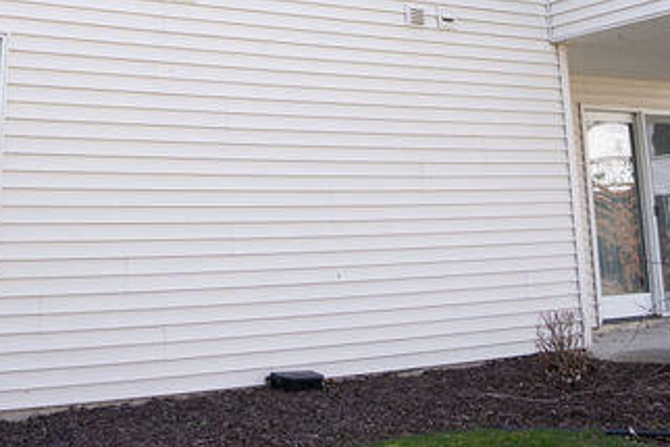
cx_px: 318
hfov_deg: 36.8
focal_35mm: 54
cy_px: -72
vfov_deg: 23.2
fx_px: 1005
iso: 100
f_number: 3.2
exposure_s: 1/200
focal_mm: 17
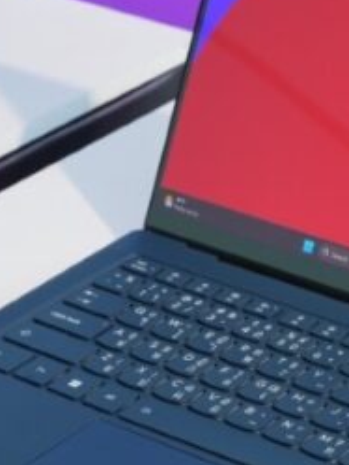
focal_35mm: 216
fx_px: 2901
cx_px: 364
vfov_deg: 9.2
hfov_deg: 6.9
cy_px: 261
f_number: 8
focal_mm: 70
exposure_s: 1/80
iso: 500
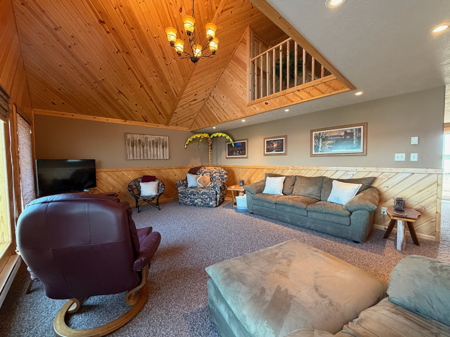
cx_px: 225
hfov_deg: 102.1
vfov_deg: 85.7
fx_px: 182
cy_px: 168
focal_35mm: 14
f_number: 2.2
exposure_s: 1/60
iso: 320
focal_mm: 2.22
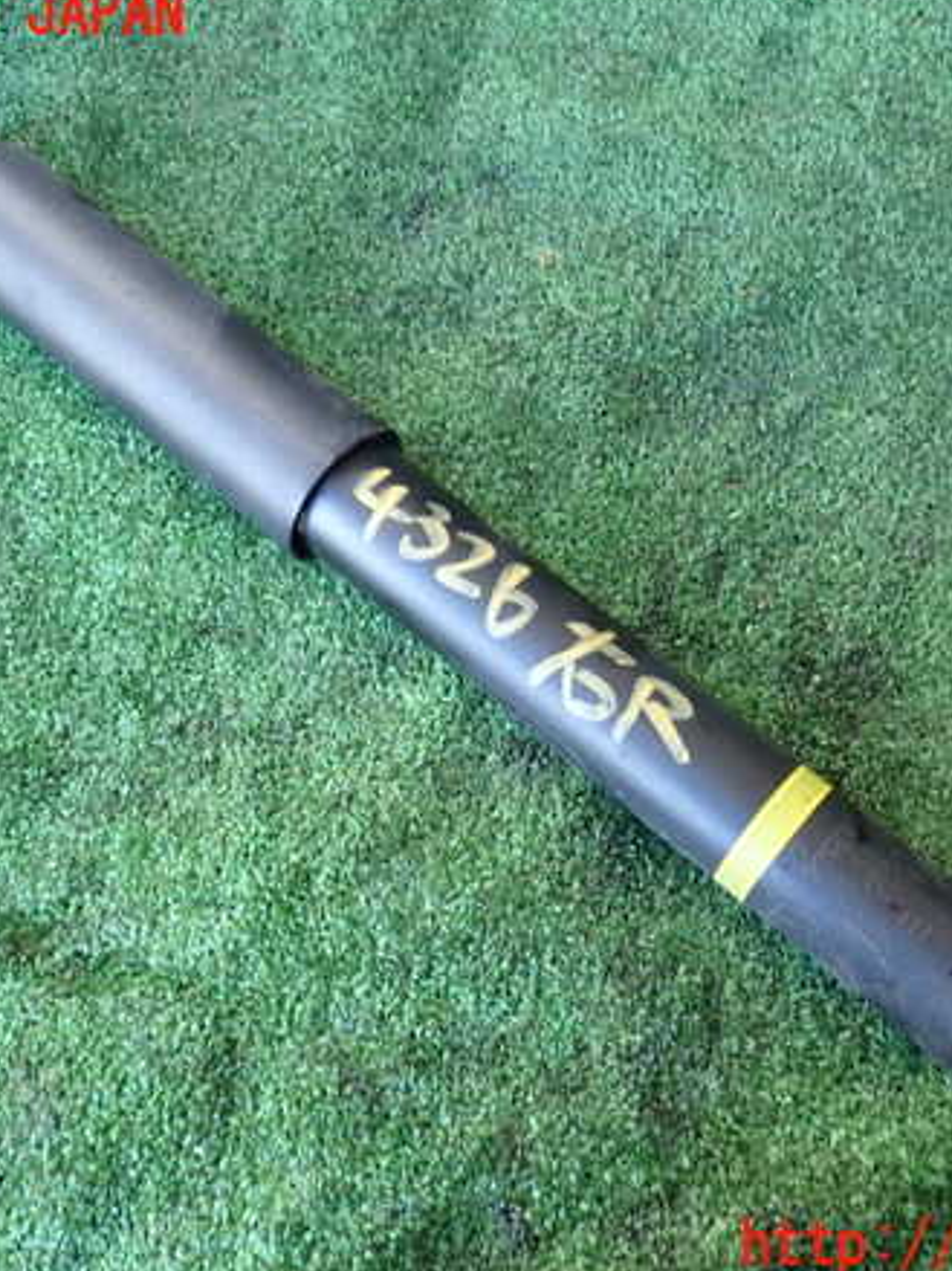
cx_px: 527
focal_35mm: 41
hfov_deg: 35.1
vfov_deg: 45.8
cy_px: 631
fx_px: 1504
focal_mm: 5.4
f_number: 2.3
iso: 200
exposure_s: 1/50
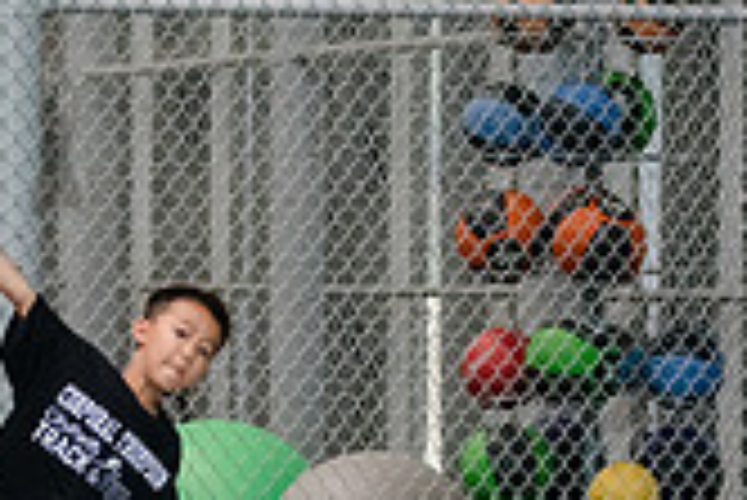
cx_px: 54
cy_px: 570
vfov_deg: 4.3
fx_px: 6687
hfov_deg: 6.4
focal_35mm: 322
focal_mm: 92
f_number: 4
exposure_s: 1/1250
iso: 6400
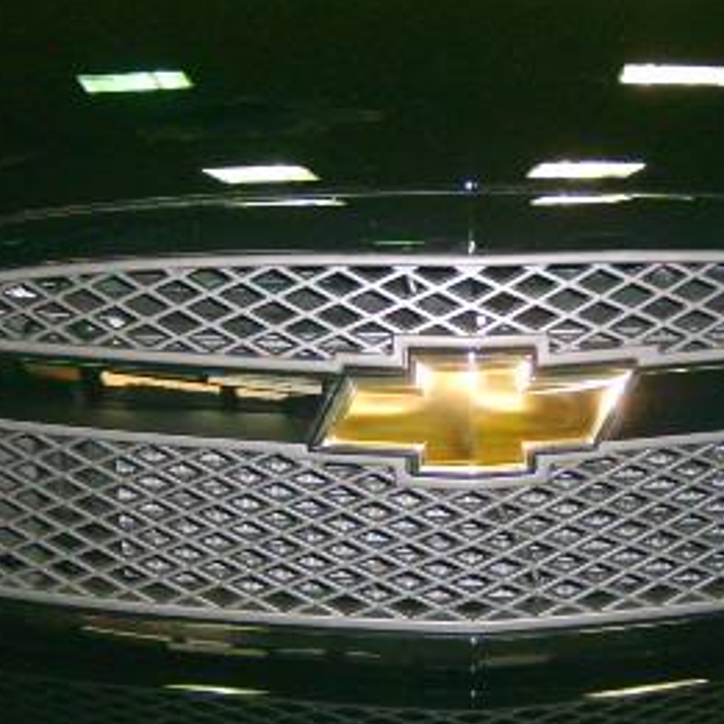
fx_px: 1798
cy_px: 441
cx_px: 491
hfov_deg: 22.7
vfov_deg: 22.7
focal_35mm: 76
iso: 277
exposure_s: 1/30
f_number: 2.8
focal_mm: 5.8
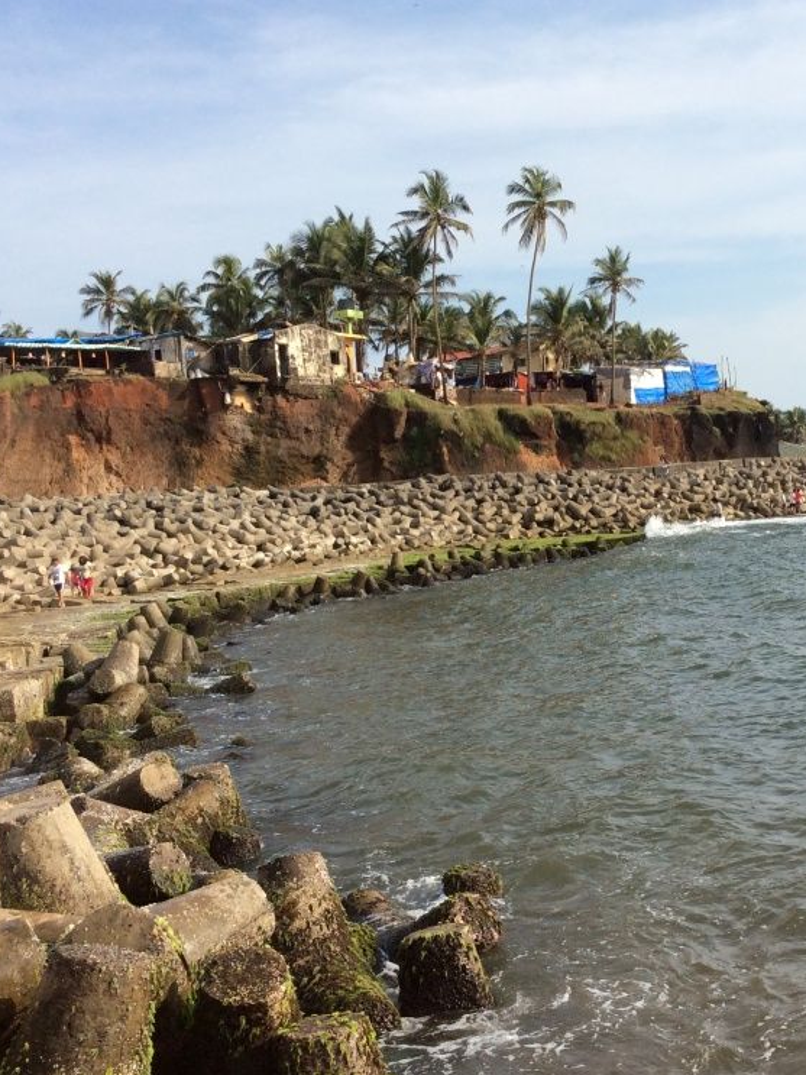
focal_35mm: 43
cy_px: 539
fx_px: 1335
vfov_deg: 43.9
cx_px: 618
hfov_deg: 32.8
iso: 32
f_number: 2.4
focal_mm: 3.3
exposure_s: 1/1271
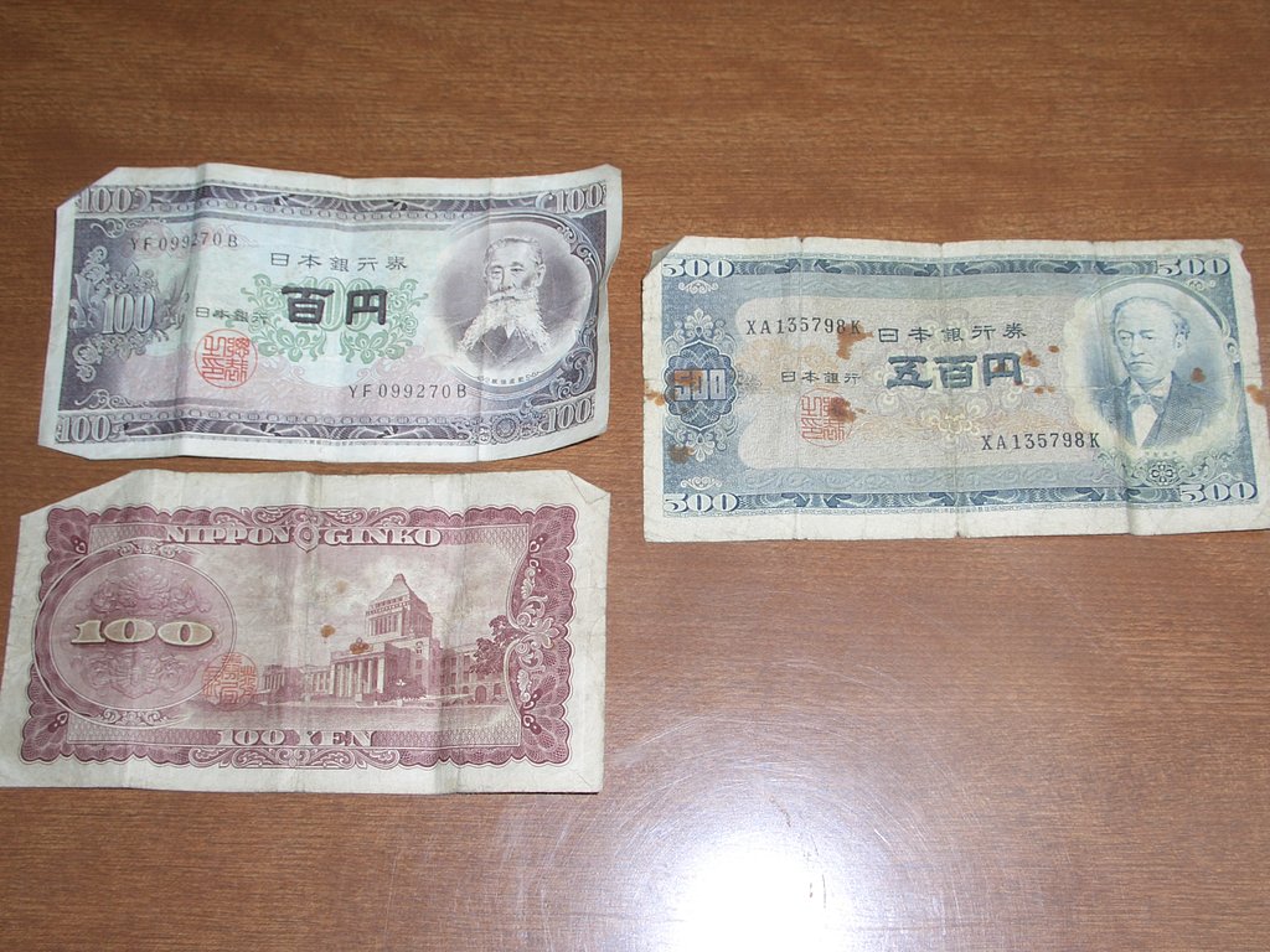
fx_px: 1578
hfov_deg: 43.9
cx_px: 635
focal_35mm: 43
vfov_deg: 33.6
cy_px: 476
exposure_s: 1/60
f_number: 4.2
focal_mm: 9.2
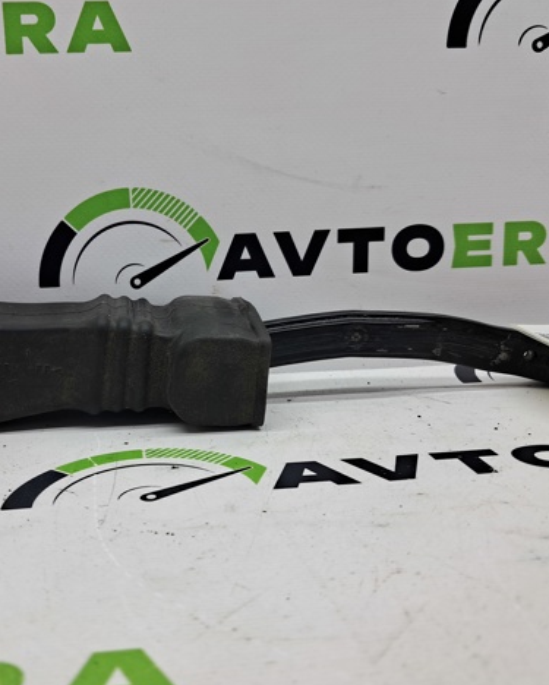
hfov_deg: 40.8
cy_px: 342
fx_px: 730
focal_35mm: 36
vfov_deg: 50.3
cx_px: 196
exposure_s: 1/100
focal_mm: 4
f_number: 1.8
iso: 50
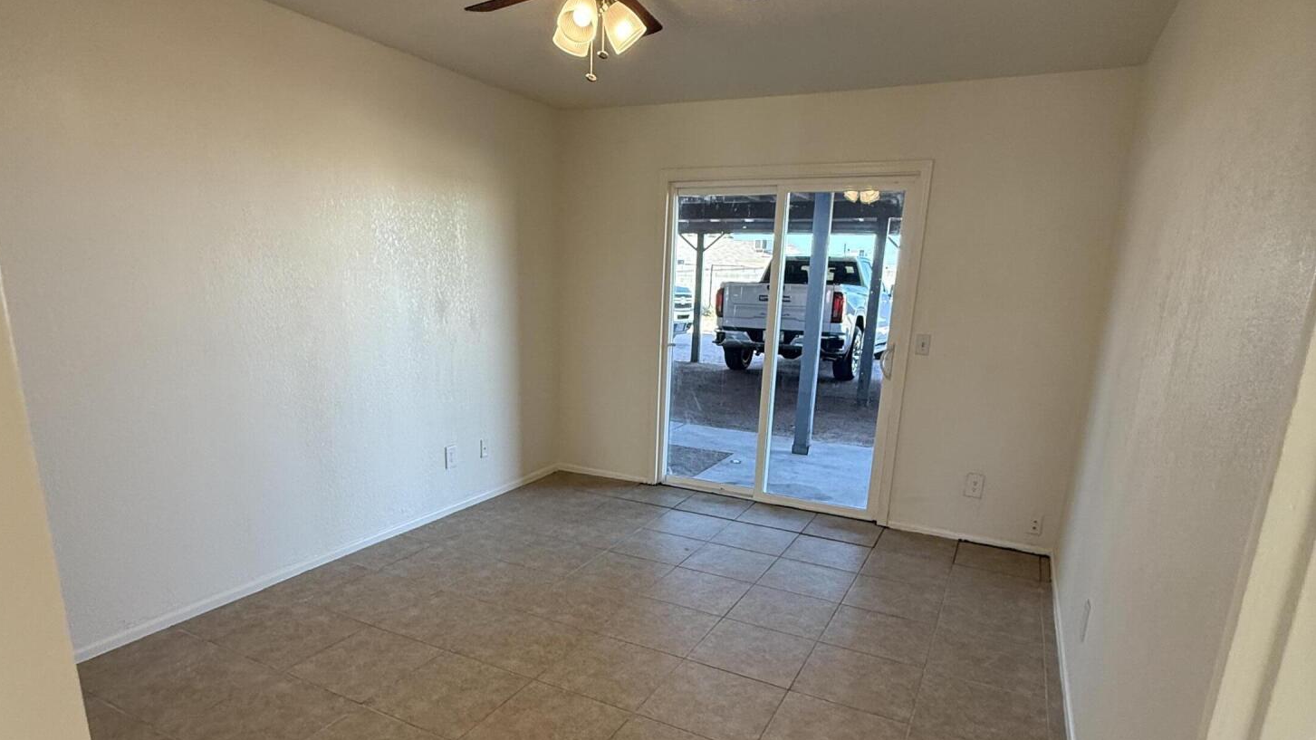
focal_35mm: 21
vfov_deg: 52.9
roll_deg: -3.2
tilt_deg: -14.5
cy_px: 468
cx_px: 638
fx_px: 733
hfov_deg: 83.8
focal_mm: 2.22
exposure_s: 1/120
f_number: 2.2
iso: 160
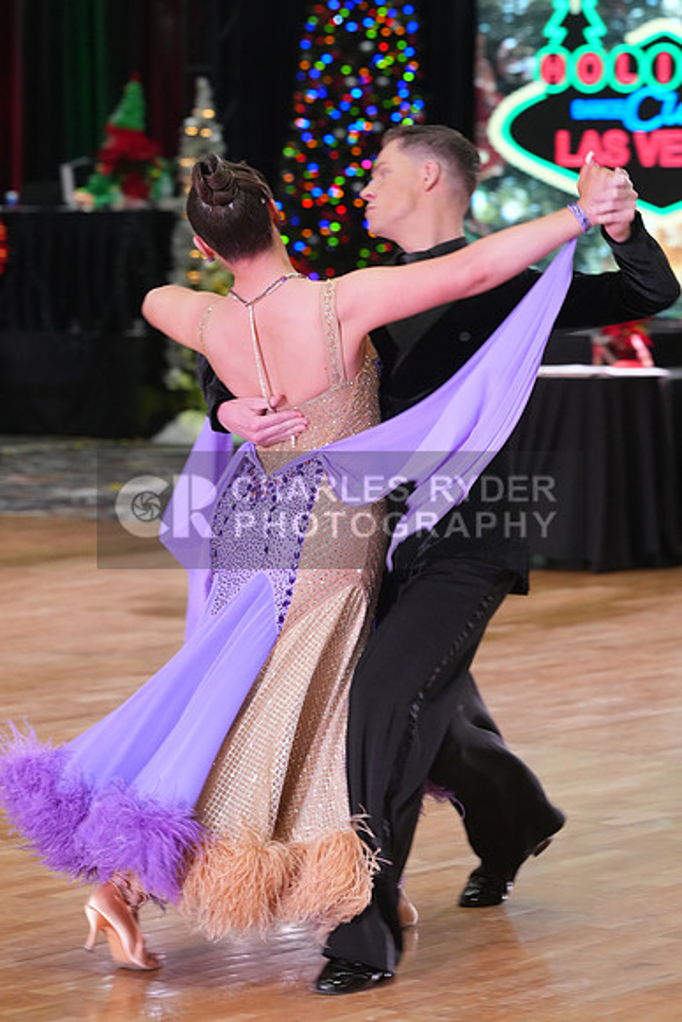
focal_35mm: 153
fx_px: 4345
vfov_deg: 13.4
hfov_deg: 9.0
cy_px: 511
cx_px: 341
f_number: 6.3
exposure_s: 1/200
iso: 4000
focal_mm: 153
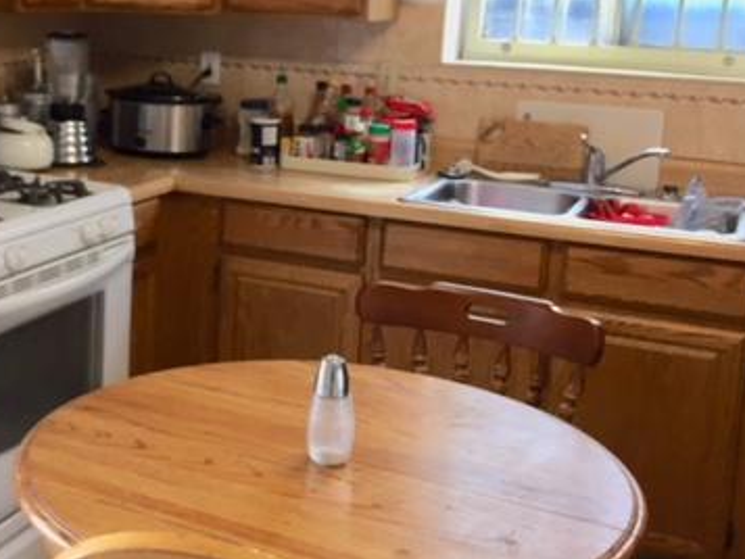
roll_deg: -2.6
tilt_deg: -12.7
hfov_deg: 36.1
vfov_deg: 27.9
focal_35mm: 52
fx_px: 1120
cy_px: 196
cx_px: 205
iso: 64
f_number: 2.2
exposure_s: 1/30
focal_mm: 4.15
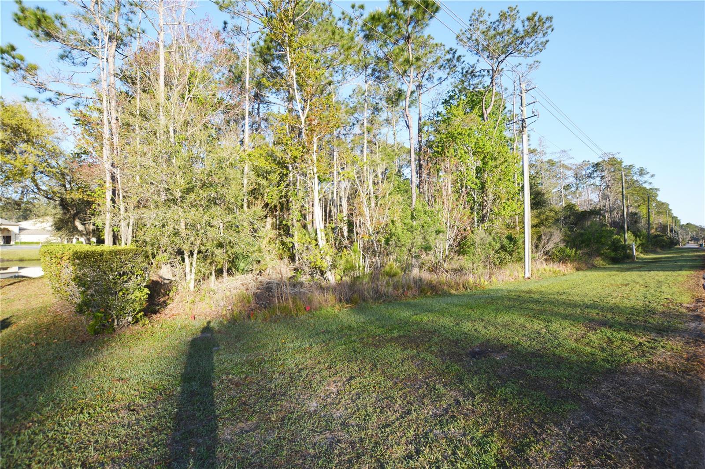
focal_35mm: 15
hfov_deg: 100.5
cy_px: 234
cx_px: 352
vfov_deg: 77.2
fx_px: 293
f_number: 6.3
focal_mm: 10
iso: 100
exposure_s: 1/160
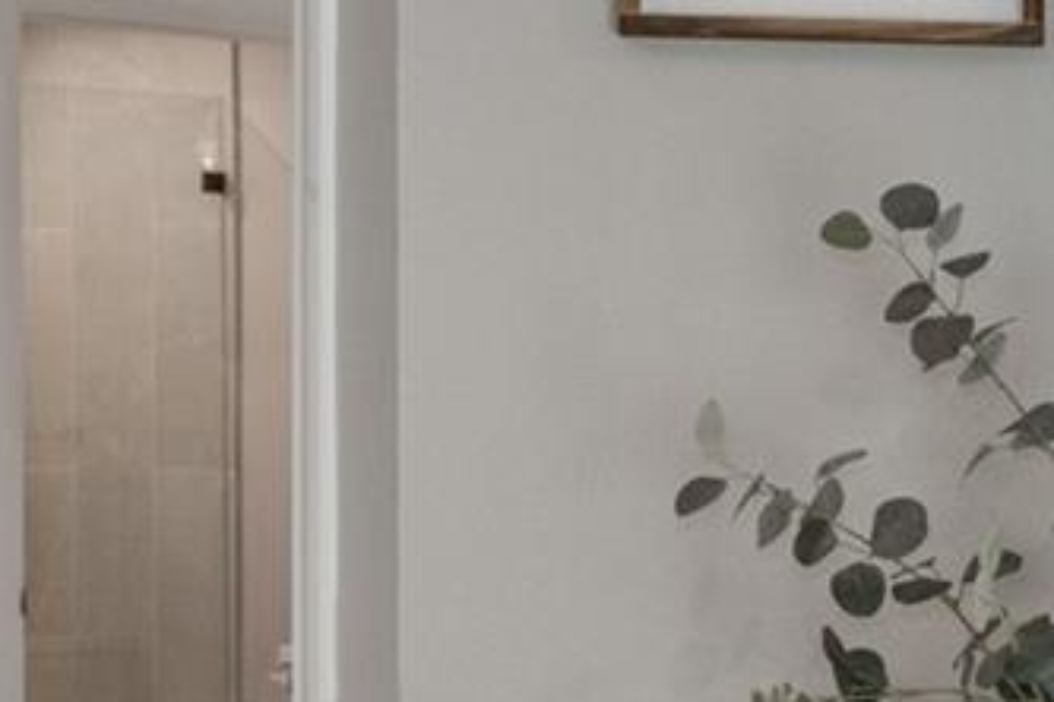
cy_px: 496
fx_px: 3513
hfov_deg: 15.0
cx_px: 1839
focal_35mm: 120
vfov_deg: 11.4
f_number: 8
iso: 400
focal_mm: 25
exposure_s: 1
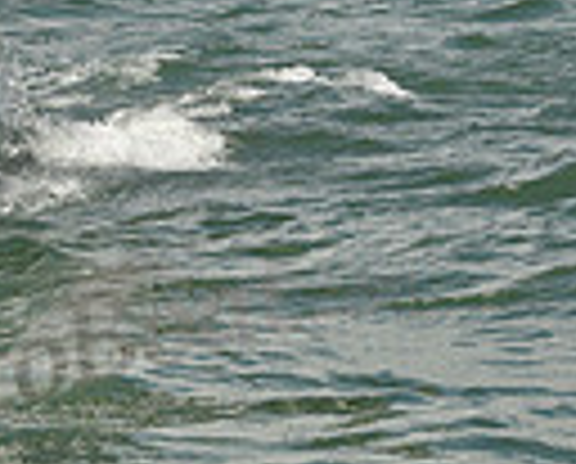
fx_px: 7108
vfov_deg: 3.7
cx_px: -446
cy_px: -282
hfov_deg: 4.6
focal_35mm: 416
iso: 320
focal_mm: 98
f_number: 13
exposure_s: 1/800
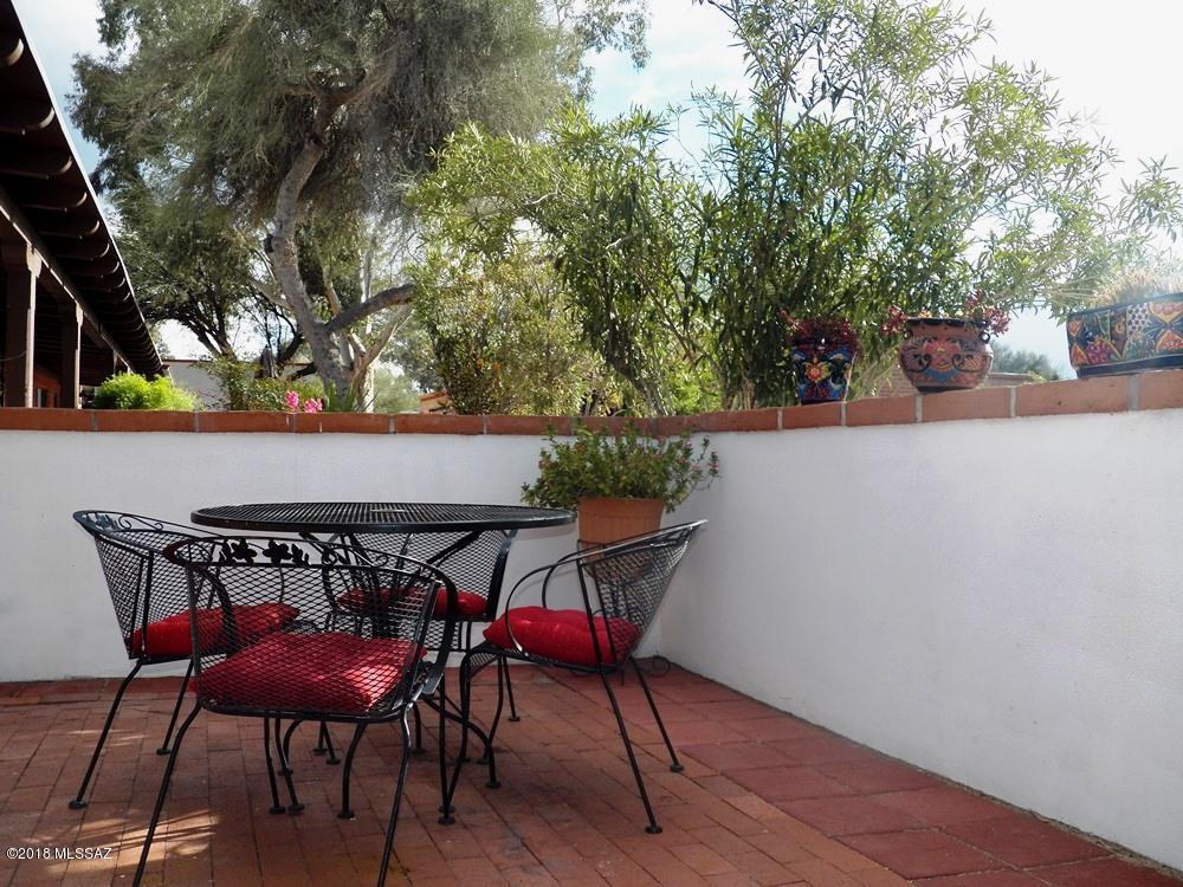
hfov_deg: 58.4
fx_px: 1059
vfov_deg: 45.4
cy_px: 444
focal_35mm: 31
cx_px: 592
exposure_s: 1/800
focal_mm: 5.5
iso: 125
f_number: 2.8
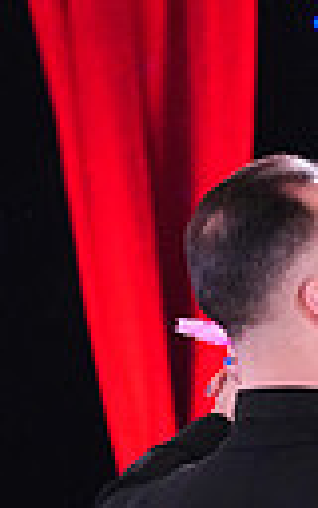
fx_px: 9263
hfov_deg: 2.0
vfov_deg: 3.1
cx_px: 610
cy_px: 992
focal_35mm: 668
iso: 8000
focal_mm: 145
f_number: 4.5
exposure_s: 1/320
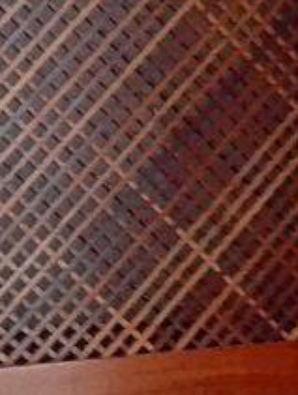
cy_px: 268
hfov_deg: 8.4
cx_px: 262
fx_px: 2014
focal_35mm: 176
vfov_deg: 11.2
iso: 4093
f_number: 1.8
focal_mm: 4.27
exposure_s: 1/15
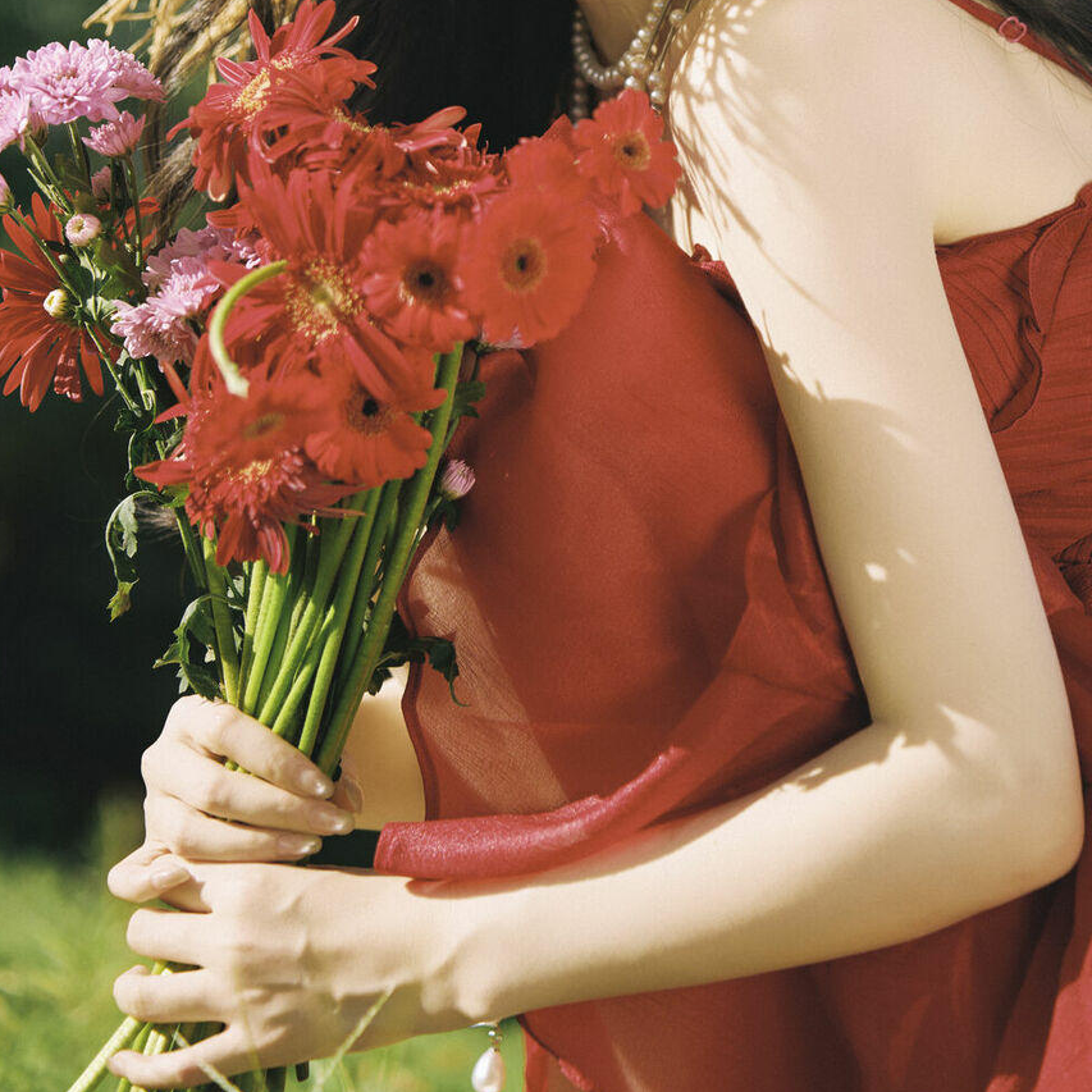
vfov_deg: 15.3
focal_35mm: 113
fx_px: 4033
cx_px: 545
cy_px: 129
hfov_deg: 15.4
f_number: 2.8
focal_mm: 72
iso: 125
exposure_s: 1/1250
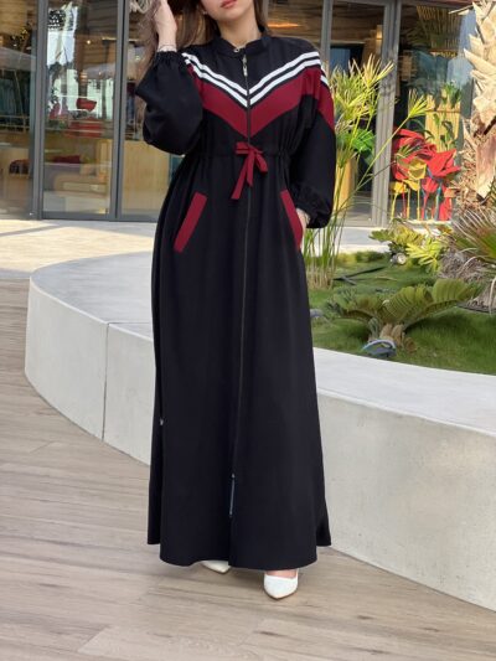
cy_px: 330
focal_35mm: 77
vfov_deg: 25.3
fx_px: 1470
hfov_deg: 19.1
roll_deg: -3.1
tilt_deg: -8.0
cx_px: 248
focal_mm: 9
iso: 32
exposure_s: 1/121
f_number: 2.8
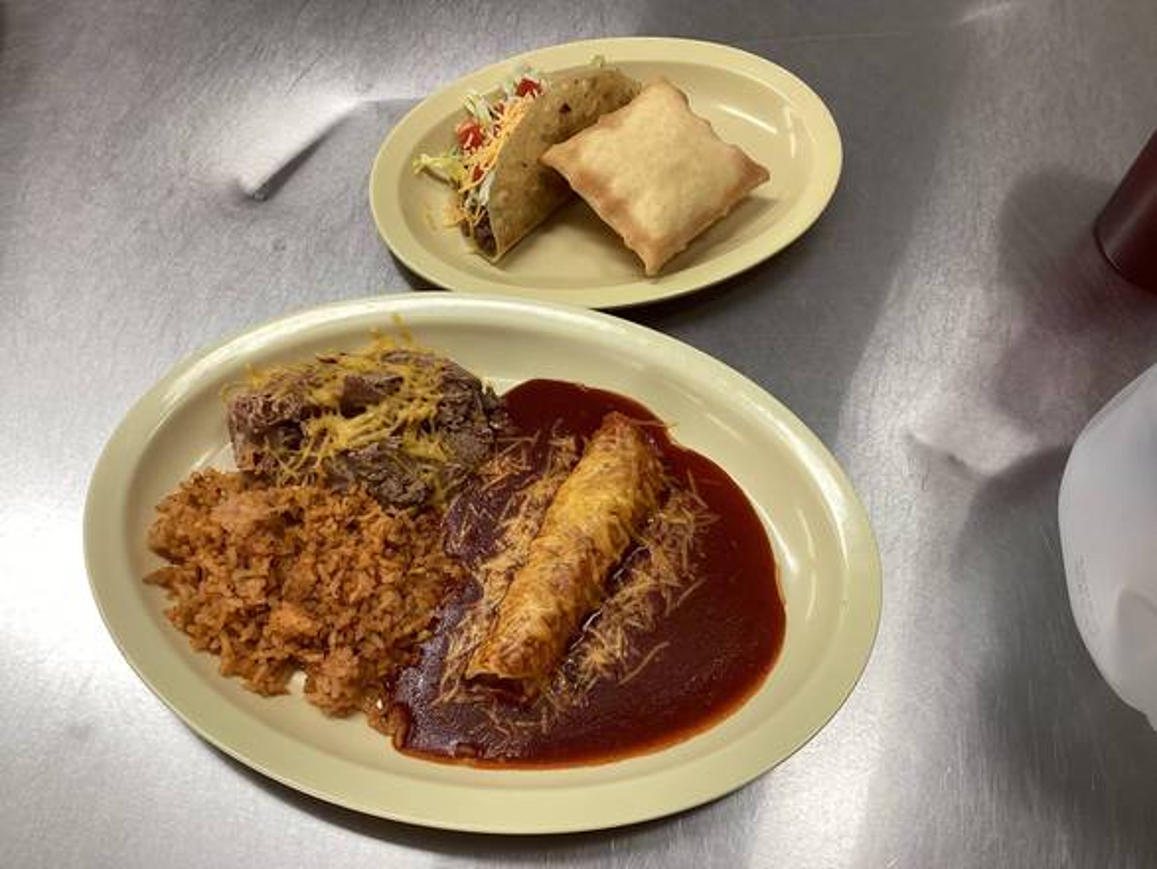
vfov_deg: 45.5
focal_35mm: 31
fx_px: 1037
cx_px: 578
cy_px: 434
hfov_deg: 58.3
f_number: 2.4
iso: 50
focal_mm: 3.3
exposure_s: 1/60
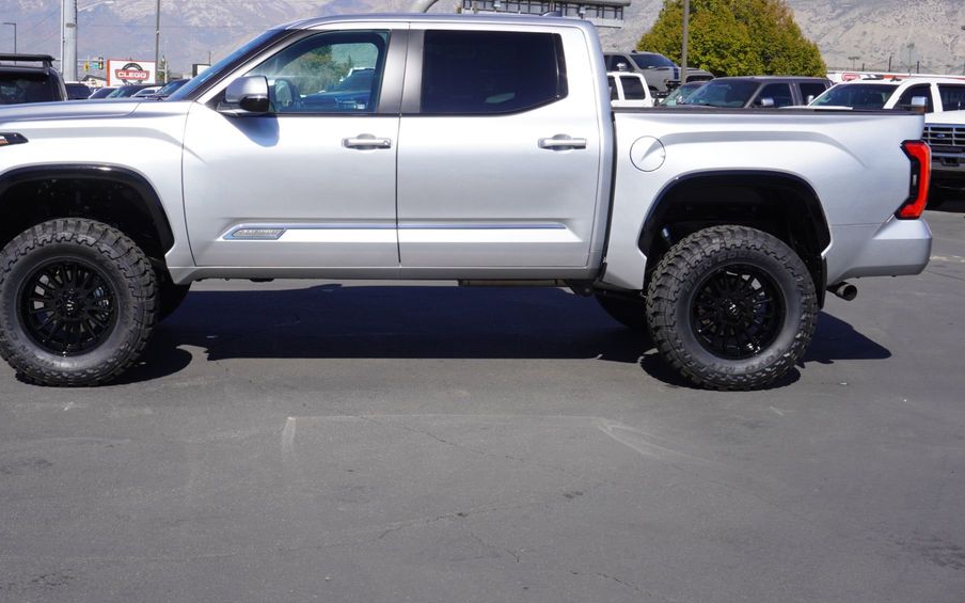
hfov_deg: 38.8
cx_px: 420
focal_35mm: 52
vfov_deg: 24.9
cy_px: 263
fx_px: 1368
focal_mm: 30
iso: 100
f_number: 11
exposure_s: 1/160
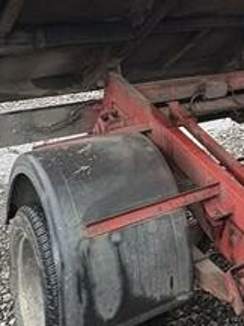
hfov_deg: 20.1
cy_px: 12
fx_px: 545
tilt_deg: -10.1
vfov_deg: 31.2
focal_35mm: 58
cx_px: 407
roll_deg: -5.8
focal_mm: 2.22
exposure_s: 1/99
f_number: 2.2
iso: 200
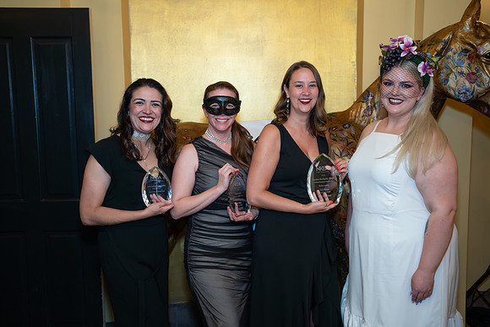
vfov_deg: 37.9
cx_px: 245
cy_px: 164
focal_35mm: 35
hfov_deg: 54.4
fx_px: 476
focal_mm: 35
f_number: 3.2
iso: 800
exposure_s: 1/100
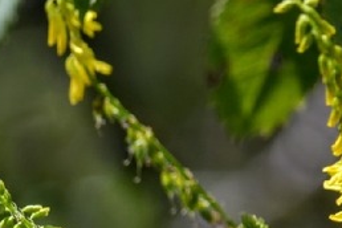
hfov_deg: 1.2
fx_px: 16567
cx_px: 415
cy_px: 251
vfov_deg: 0.8
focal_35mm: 1744
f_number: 8
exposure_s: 1/160
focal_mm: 300
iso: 100
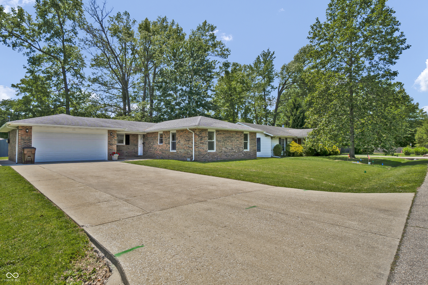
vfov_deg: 67.4
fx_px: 214
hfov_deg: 90.0
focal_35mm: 18
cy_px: 142
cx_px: 214
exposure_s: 1/320
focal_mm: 12
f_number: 9
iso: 100
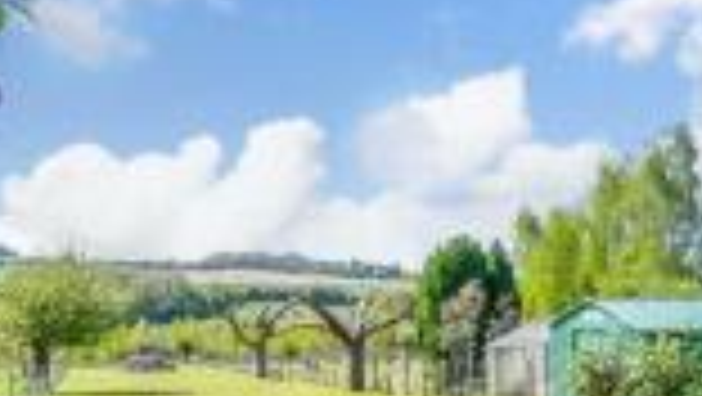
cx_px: 666
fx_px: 894
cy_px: 245
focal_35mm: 48
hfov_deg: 39.0
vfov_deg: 24.9
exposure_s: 1/640
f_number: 8
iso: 320
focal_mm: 10
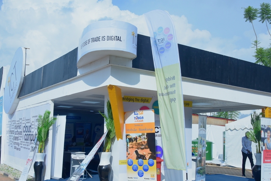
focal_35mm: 44
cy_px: 107
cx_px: 135
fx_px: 331
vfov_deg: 30.5
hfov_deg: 44.5
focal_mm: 34
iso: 1000
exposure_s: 1/8000
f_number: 5
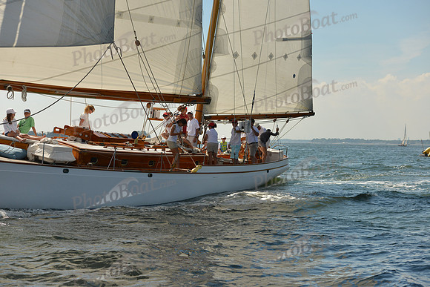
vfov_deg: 19.5
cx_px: 215
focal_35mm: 70
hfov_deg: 28.8
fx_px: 836
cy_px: 144
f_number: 5.6
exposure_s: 1/1250
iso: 400
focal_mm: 70
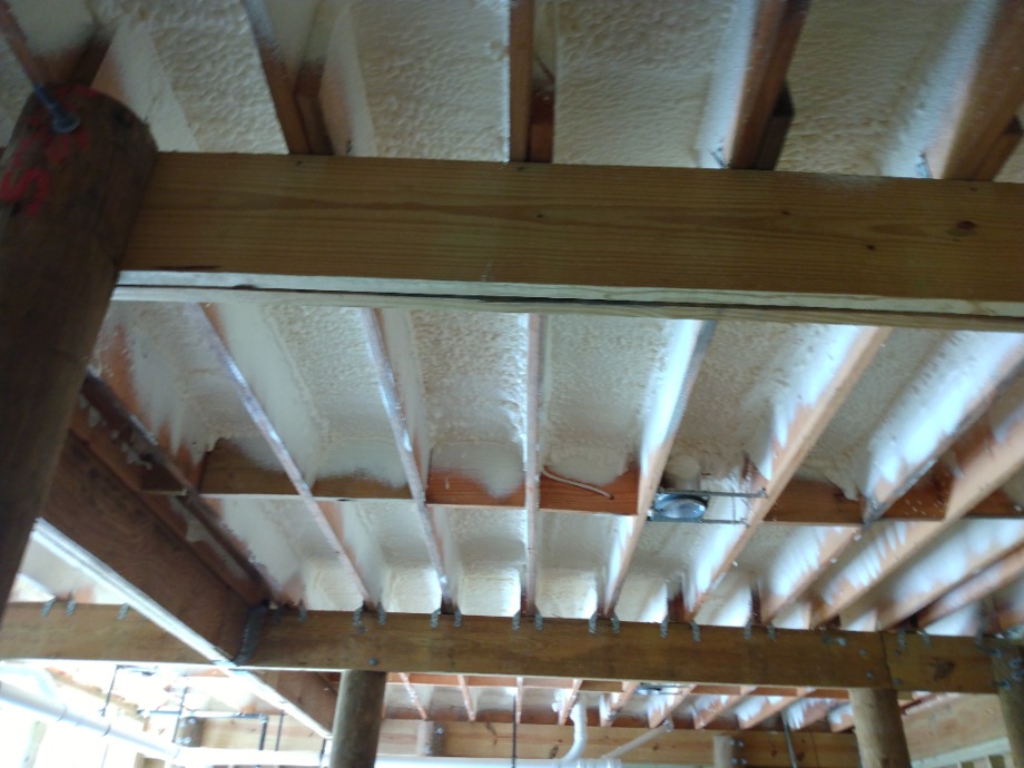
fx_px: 592
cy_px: 384
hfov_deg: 81.7
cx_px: 512
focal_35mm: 20
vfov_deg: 66.0
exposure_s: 1/40
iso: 195
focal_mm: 3.54
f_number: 2
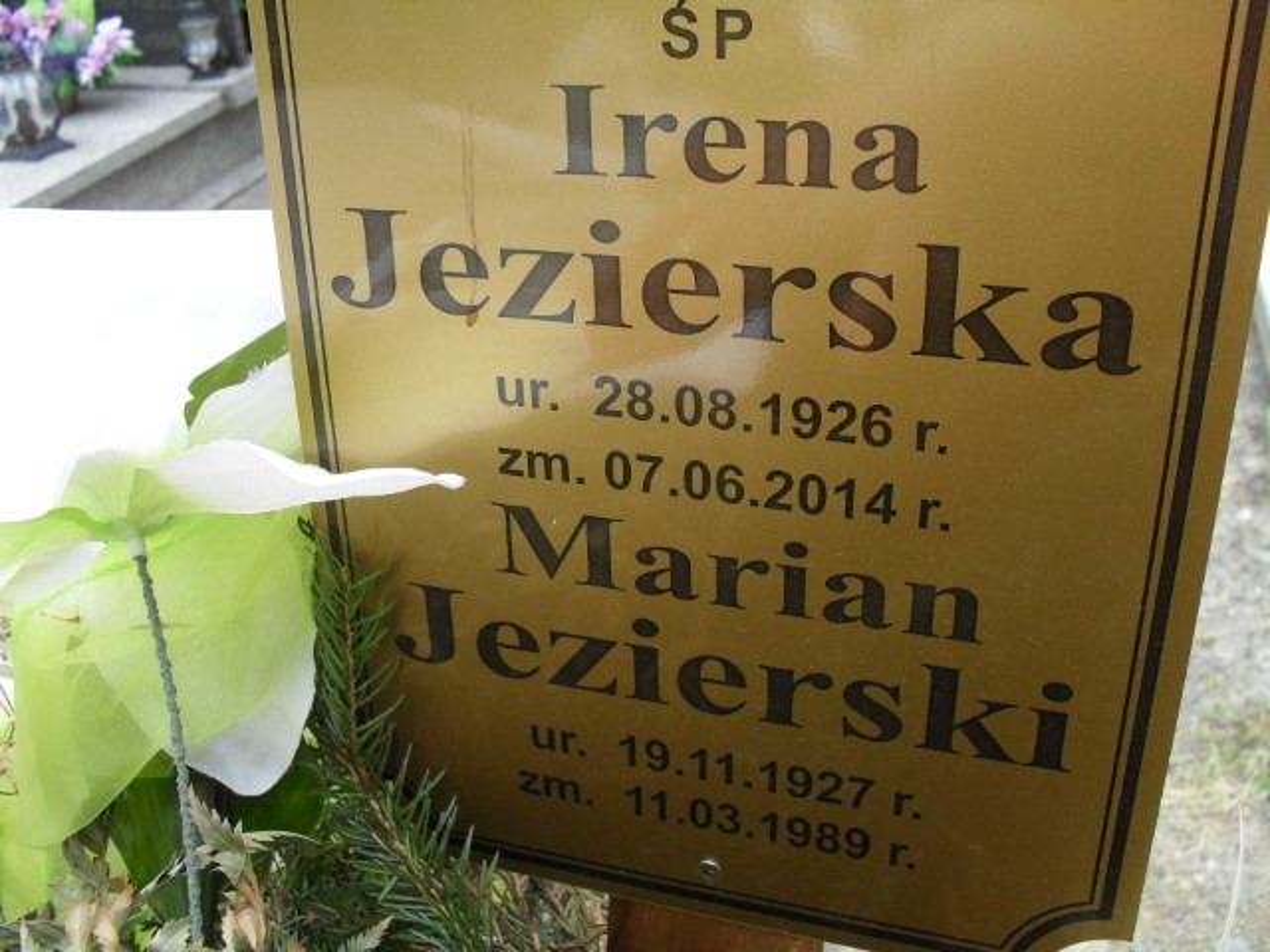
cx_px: 635
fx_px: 1284
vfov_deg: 40.7
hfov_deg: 52.6
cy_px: 476
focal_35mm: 35
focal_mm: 6.3
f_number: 3.2
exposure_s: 1/125
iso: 100
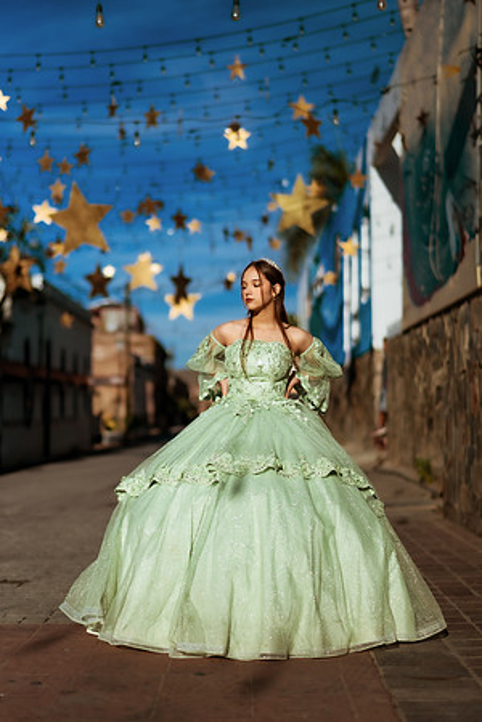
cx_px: 241
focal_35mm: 58
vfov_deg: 34.5
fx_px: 1165
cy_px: 361
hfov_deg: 23.4
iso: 50
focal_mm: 58
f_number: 1.8
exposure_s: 1/8000
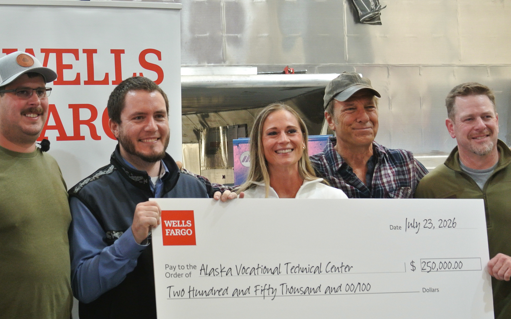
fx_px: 1615
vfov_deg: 11.3
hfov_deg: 17.9
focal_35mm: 116
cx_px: 170
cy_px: 229
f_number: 3.8
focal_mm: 30
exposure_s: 1/60
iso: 400
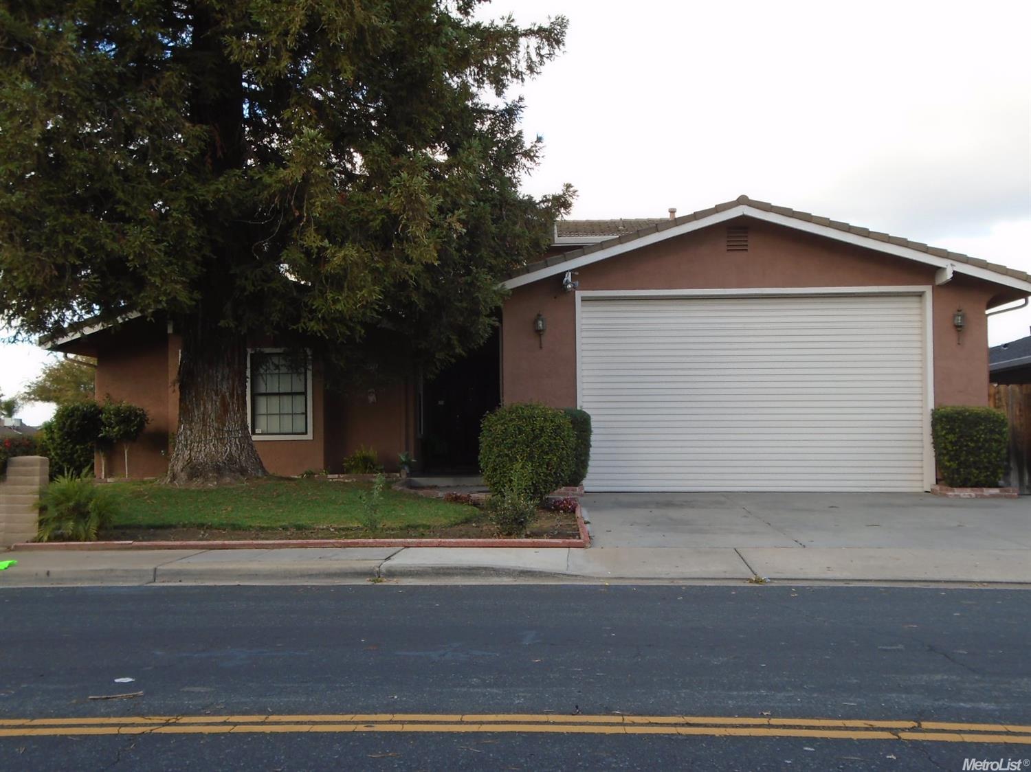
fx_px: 1251
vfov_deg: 34.3
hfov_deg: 44.8
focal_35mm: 42
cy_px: 386
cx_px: 516
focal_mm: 7.4
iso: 100
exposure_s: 1/160
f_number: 4.1
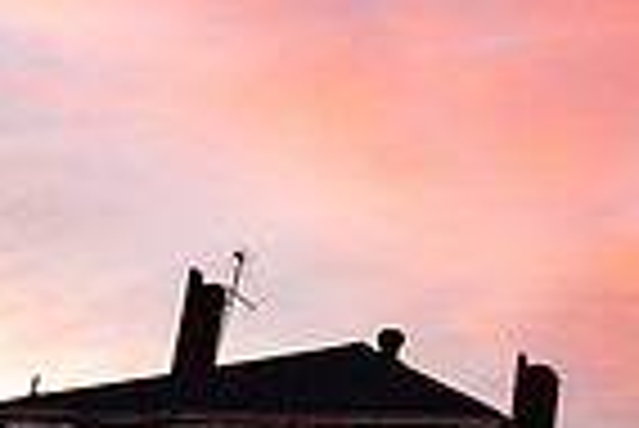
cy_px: -104
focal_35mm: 121
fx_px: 2150
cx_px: 1152
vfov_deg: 11.1
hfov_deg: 14.8
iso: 1000
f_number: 8
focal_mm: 24
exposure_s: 1/50
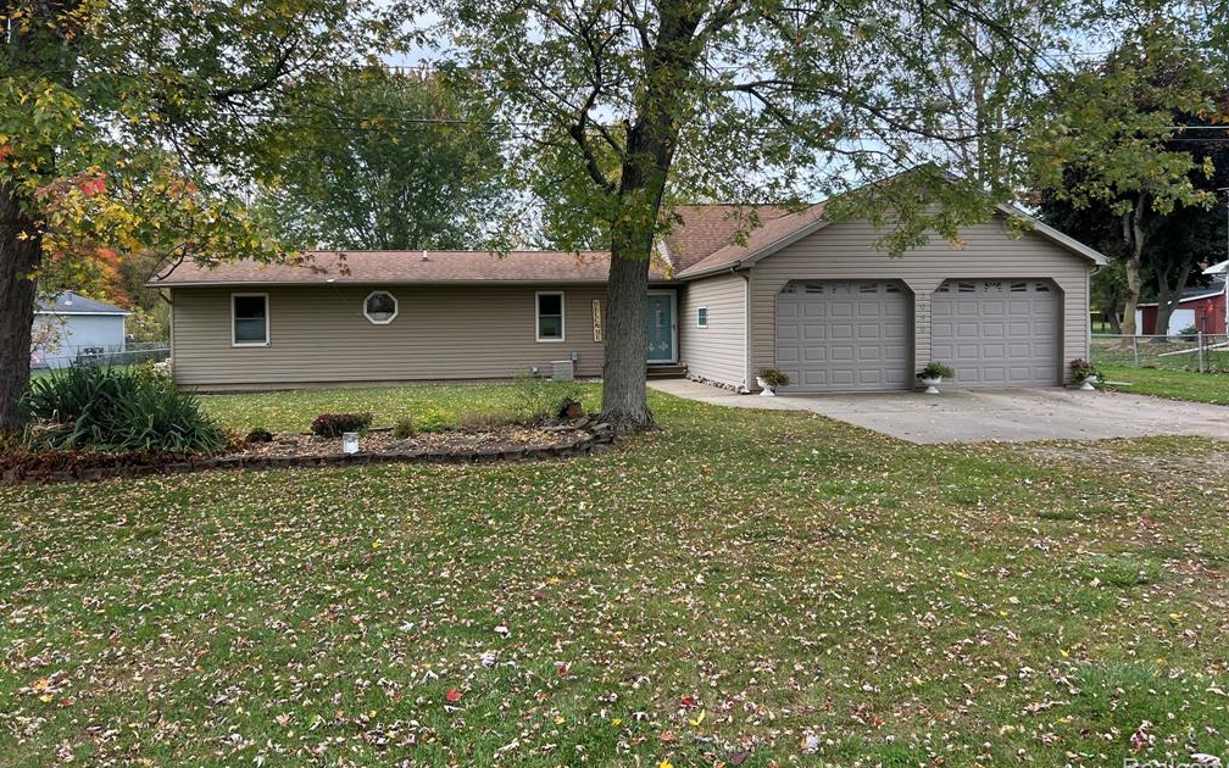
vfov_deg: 44.4
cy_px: 319
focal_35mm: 28
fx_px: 938
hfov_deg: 66.5
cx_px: 622
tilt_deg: -2.2
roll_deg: +0.6
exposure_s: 1/1079
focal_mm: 5.7
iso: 50
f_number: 1.5
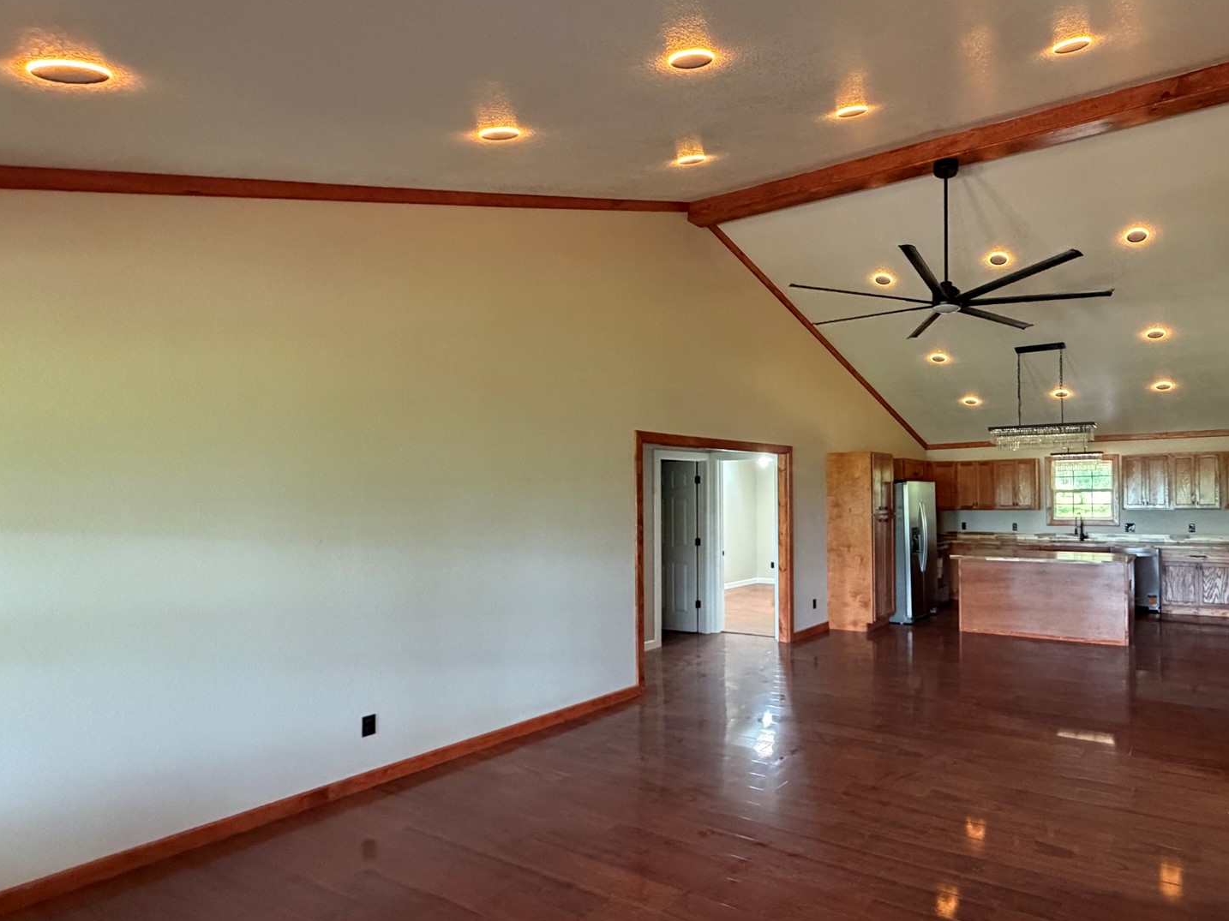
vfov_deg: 65.9
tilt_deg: +1.4
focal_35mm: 20
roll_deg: +0.7
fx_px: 710
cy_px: 485
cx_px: 848
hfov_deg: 78.3
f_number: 2.2
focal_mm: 2.22
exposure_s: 1/60
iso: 800
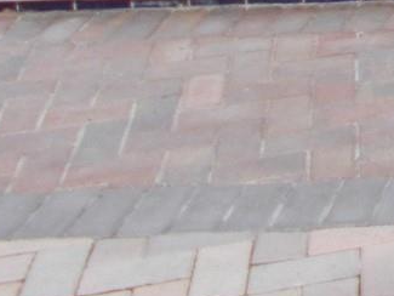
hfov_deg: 13.4
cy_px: -366
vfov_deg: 10.3
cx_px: 763
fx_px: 1457
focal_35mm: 128
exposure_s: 1/100
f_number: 8
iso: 80
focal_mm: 4.6
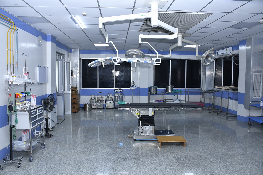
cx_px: 132
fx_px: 197
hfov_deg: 67.4
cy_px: 88
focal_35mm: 27
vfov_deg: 47.9
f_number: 5
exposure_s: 1/100
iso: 800
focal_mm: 18
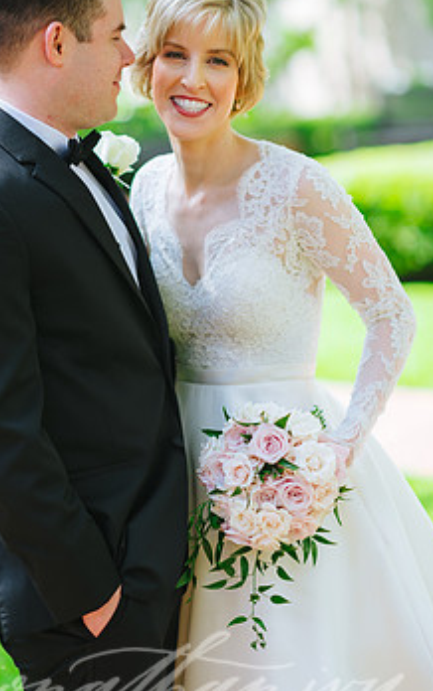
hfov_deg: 11.7
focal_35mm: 112
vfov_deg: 18.6
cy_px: 324
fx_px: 2111
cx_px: 171
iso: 100
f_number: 2
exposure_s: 1/800
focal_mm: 85
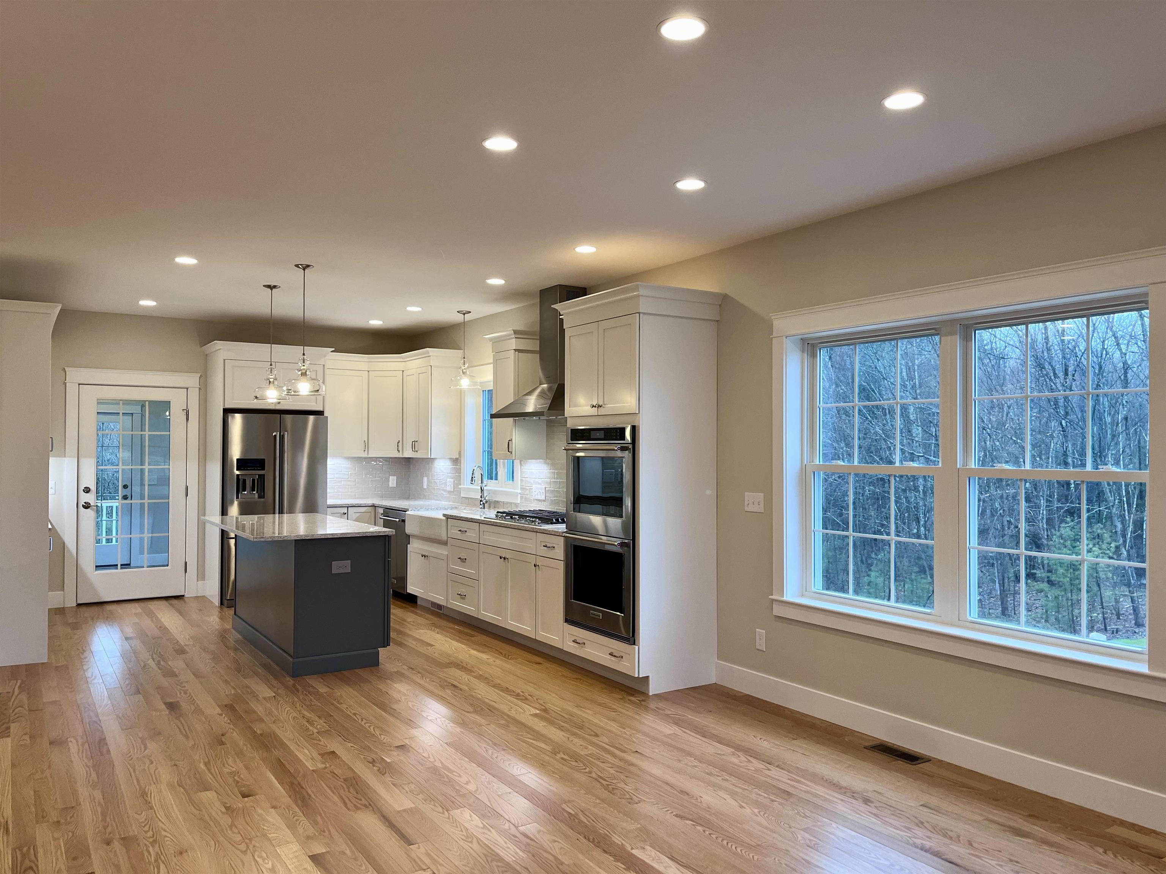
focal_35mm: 26
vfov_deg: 53.1
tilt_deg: +1.9
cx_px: 583
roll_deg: +0.5
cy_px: 437
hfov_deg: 67.3
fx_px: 876
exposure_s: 1/120
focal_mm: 5.1
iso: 100
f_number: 1.6
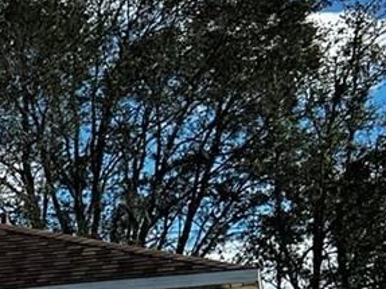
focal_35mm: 145
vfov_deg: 9.8
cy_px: 487
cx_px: -554
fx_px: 1616
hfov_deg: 11.3
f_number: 1.5
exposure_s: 1/3460
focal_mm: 5.7
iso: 50
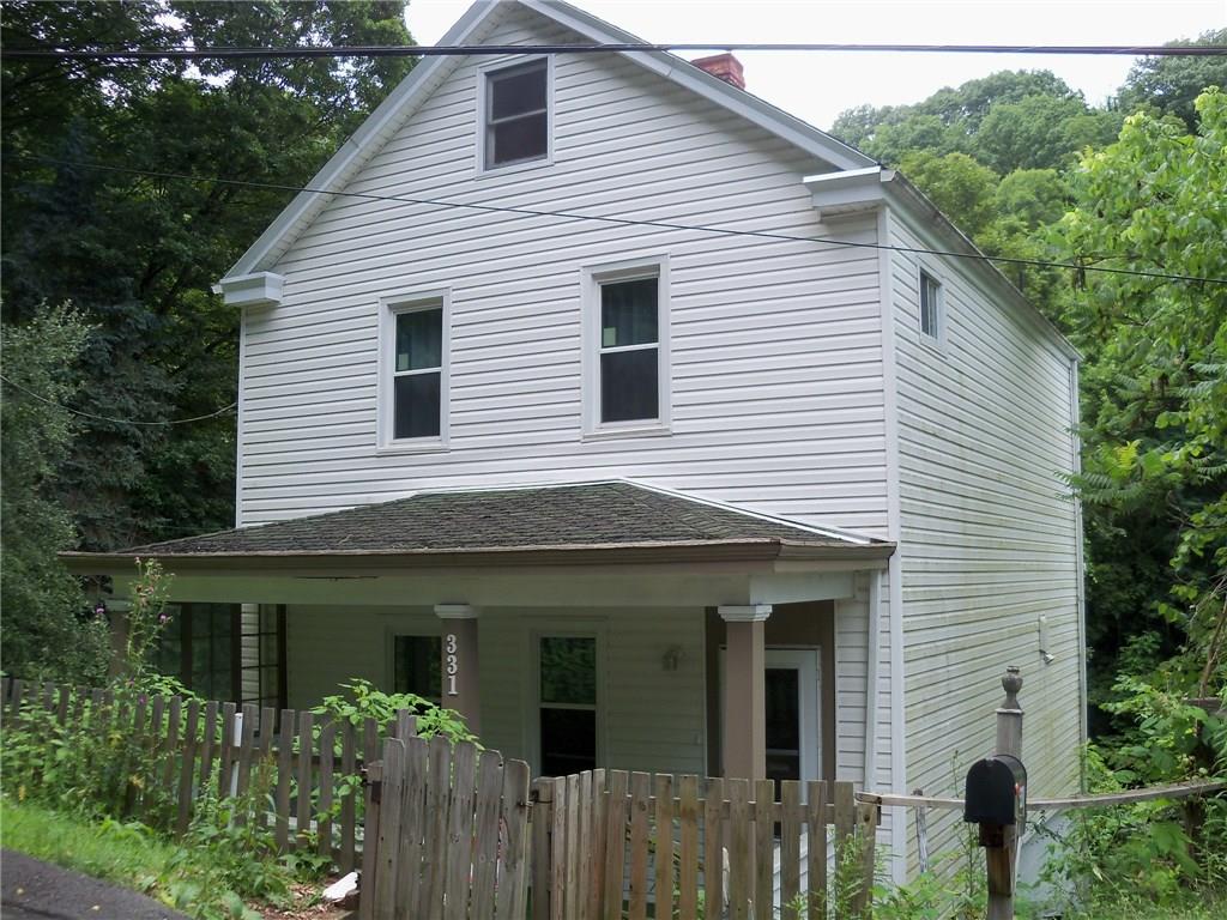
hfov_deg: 52.6
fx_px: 1241
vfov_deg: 40.7
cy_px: 460
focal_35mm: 35
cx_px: 614
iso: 64
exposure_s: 1/125
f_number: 3.5
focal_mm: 6.2
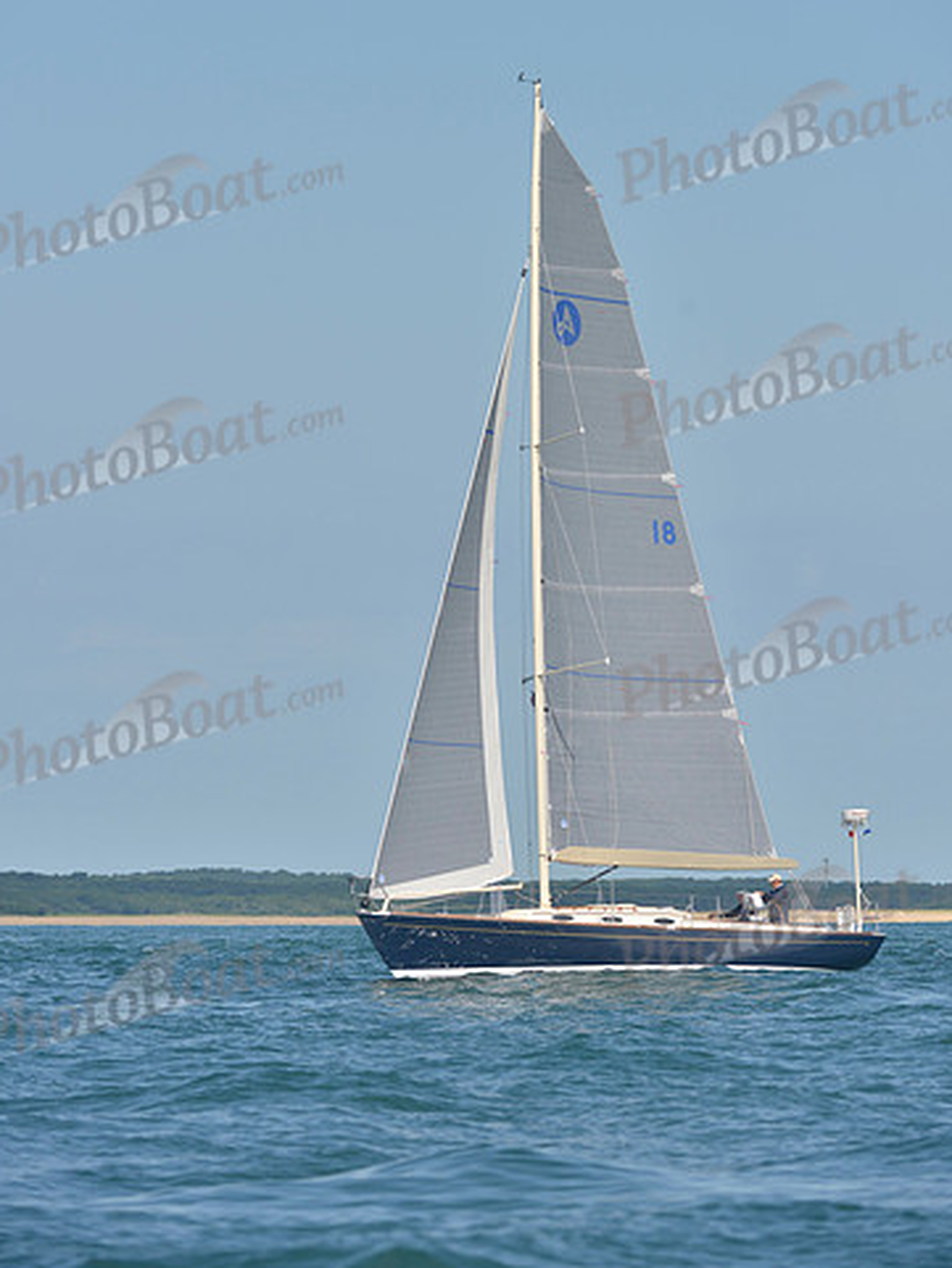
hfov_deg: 6.4
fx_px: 8503
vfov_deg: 8.5
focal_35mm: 232
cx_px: 481
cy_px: 554
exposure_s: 1/1600
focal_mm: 200
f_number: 7.1
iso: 280
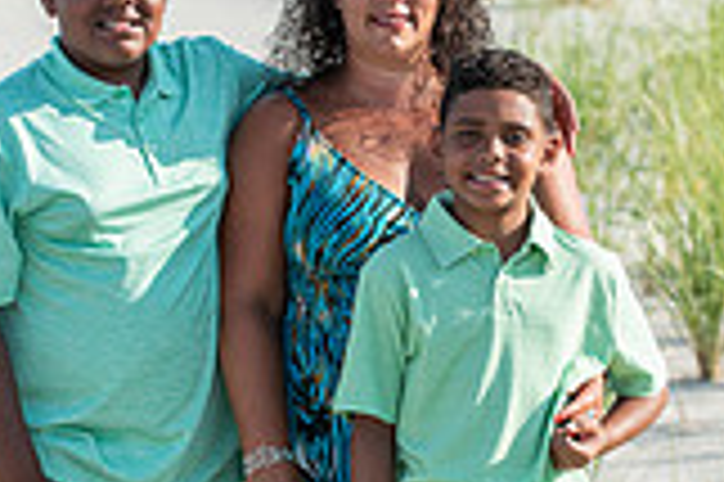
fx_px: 5726
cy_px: 392
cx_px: 387
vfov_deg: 4.8
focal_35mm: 285
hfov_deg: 7.2
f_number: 4
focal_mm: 102
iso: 250
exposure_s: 1/1600
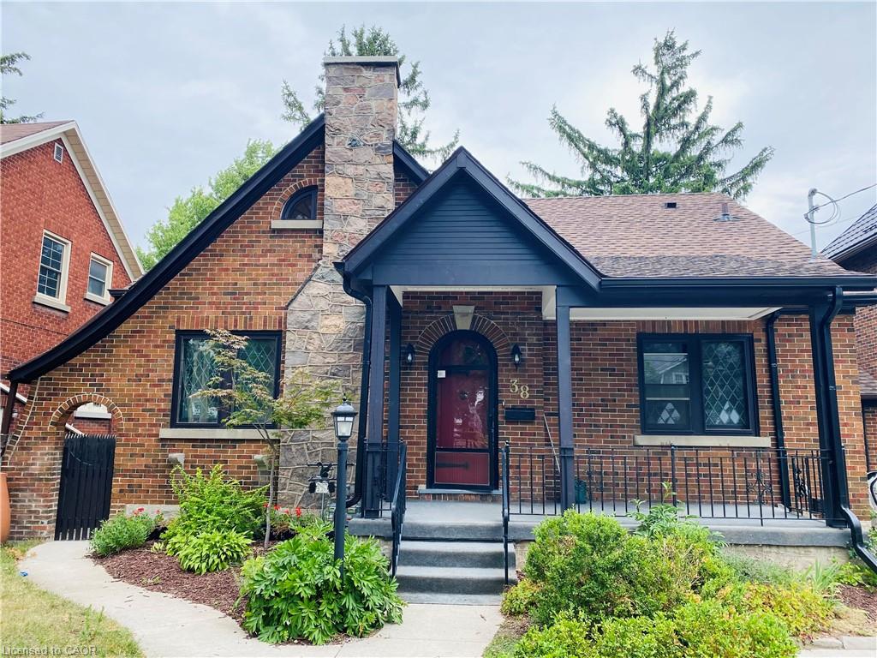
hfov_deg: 67.3
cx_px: 438
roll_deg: -0.7
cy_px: 329
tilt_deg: +8.8
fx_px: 659
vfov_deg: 53.1
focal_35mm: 26
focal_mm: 4.25
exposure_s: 1/260
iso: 32
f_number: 1.8
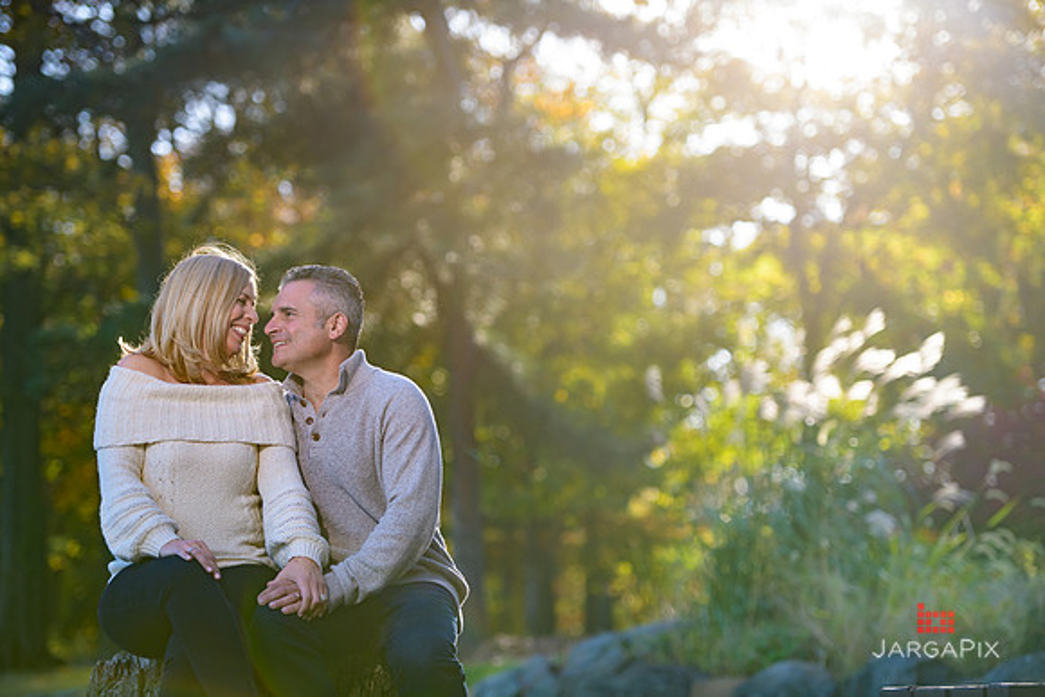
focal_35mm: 110
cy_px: 348
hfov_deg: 18.6
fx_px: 3194
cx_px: 522
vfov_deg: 12.5
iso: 200
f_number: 3.2
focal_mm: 110
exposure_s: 1/500
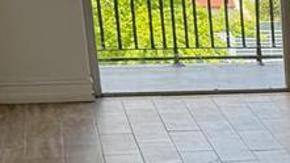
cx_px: 514
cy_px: 302
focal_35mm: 142
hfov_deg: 13.6
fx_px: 1091
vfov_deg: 8.2
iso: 80
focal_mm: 6.76
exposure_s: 1/397
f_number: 1.78
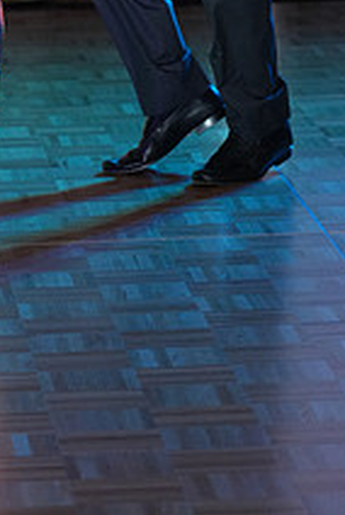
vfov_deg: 7.1
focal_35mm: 287
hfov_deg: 4.8
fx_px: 4112
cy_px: -187
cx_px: 72
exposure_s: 1/200
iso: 1000
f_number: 4
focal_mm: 105
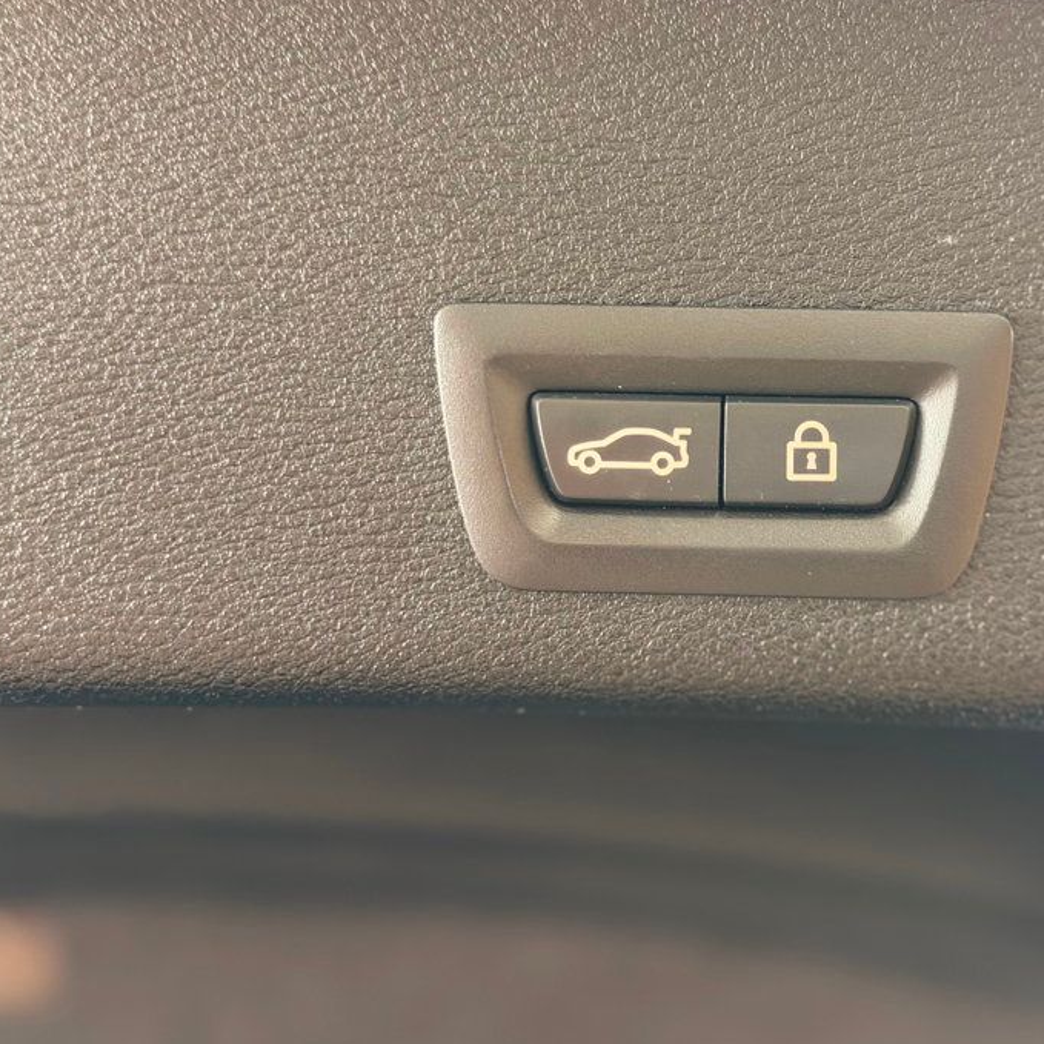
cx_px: 773
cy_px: 484
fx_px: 2184
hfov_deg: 26.6
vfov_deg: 26.9
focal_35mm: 64
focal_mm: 6.76
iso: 400
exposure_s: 1/40
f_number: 1.78
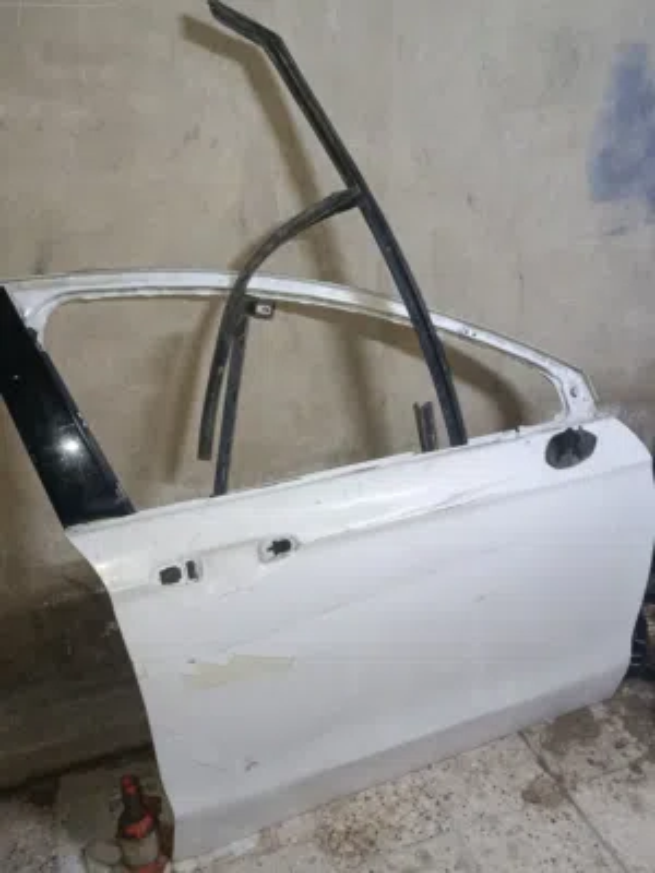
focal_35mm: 29
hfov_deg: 48.2
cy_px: 436
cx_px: 328
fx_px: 732
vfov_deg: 61.7
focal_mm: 5.24
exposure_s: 1/25
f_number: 1.7
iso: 1693
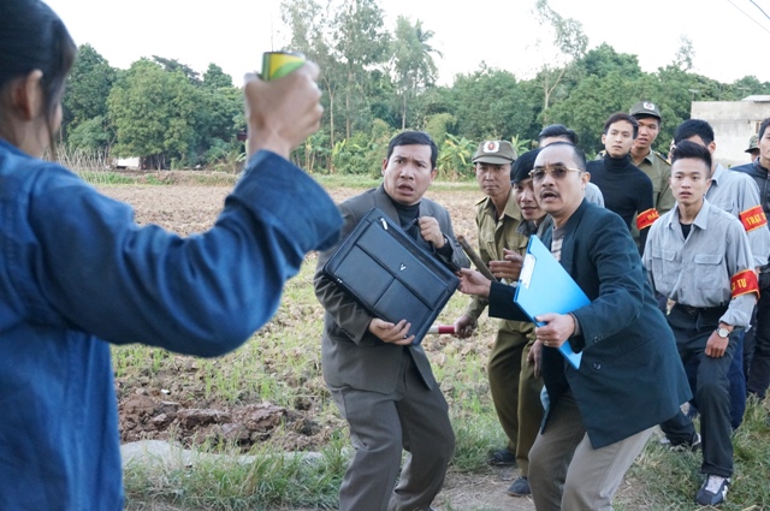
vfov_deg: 29.8
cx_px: 385
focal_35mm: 45
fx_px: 961
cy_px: 256
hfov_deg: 43.7
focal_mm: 30
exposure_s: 1/800
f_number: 5
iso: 3200
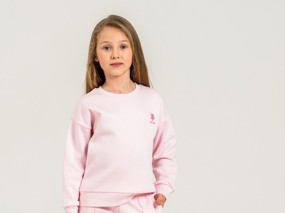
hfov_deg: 9.8
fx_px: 1655
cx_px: 143
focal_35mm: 201
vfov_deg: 7.4
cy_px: 183
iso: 250
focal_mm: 93
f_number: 7.1
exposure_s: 1/160
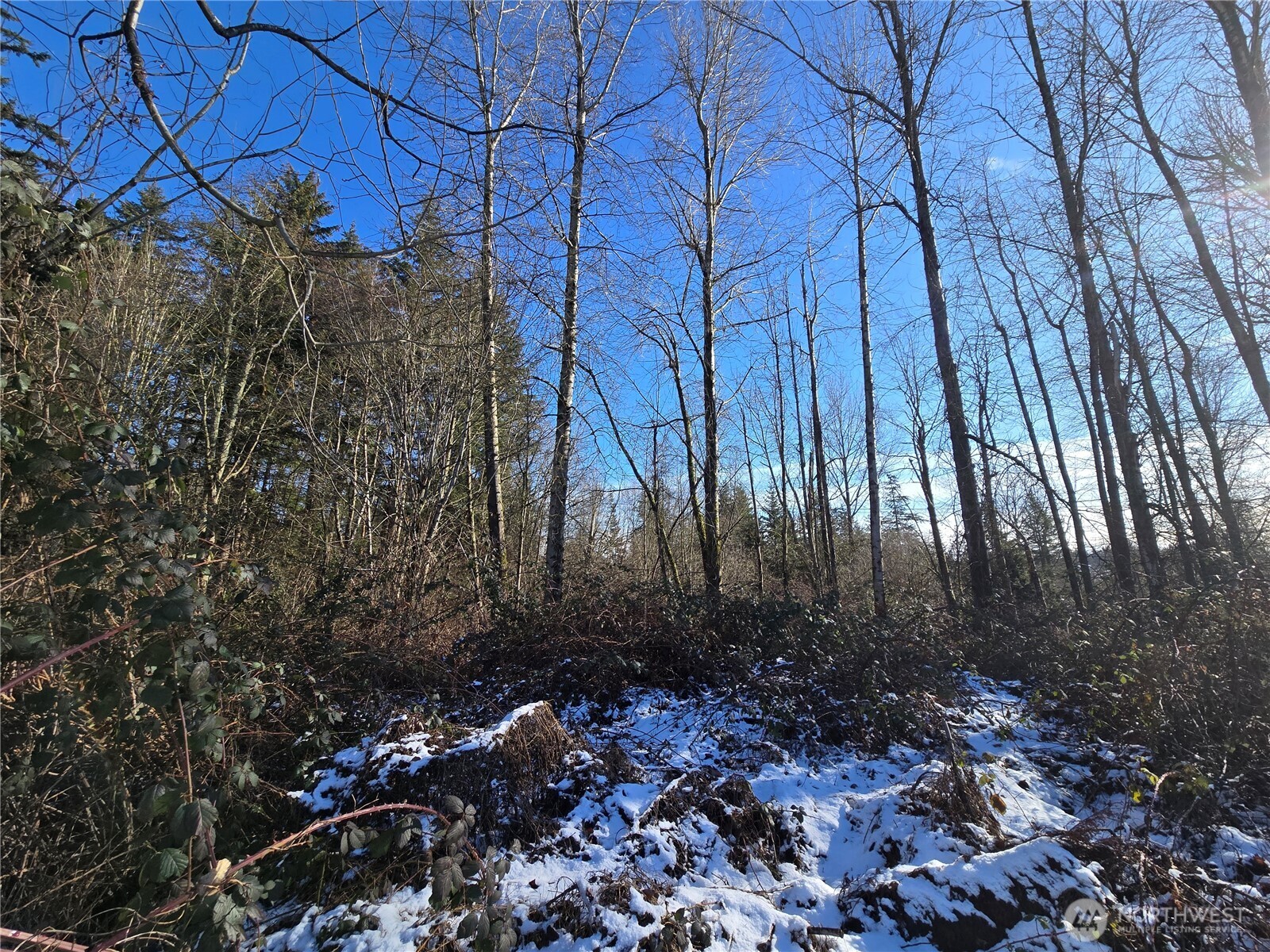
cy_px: 476
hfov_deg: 106.2
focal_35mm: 13
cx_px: 635
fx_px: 477
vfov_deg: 89.9
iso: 50
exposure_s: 1/1099
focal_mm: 2.2
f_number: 2.2
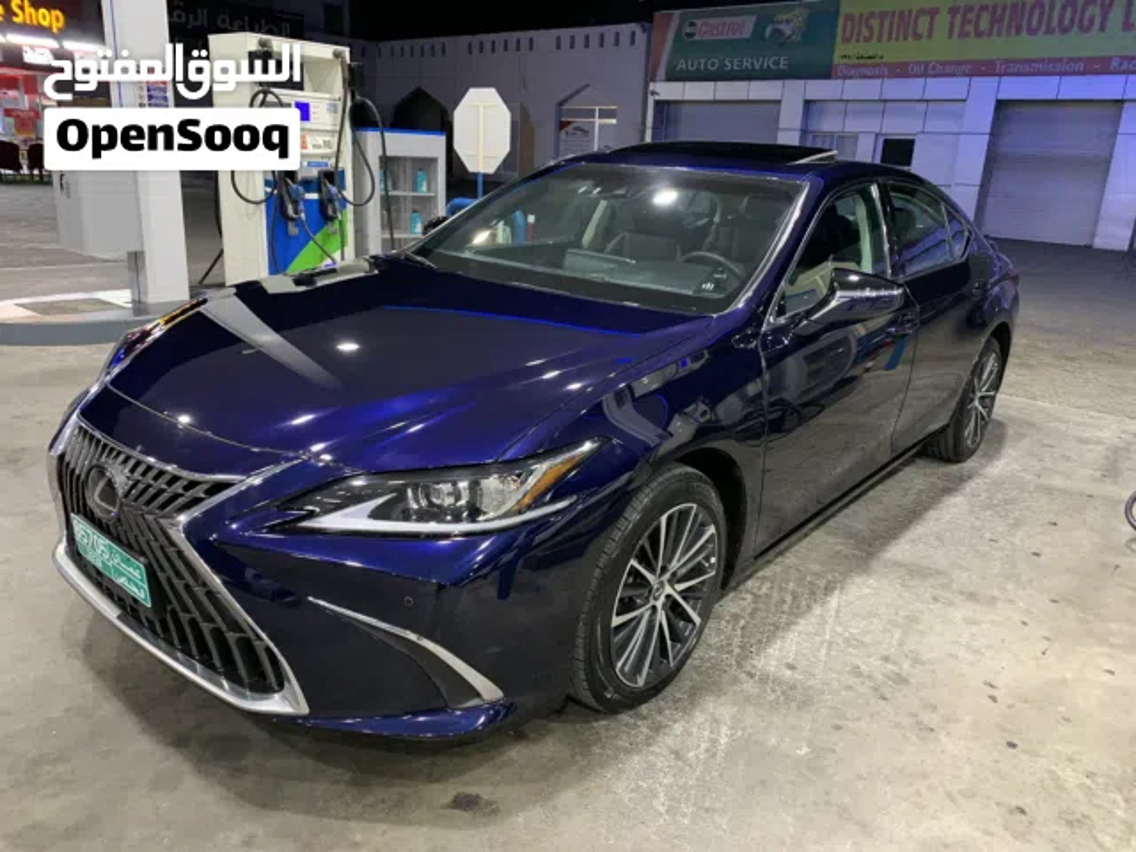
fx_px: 853
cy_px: 426
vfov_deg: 53.1
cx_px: 568
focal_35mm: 26
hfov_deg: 67.3
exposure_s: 1/60
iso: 400
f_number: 1.8
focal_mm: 4.25
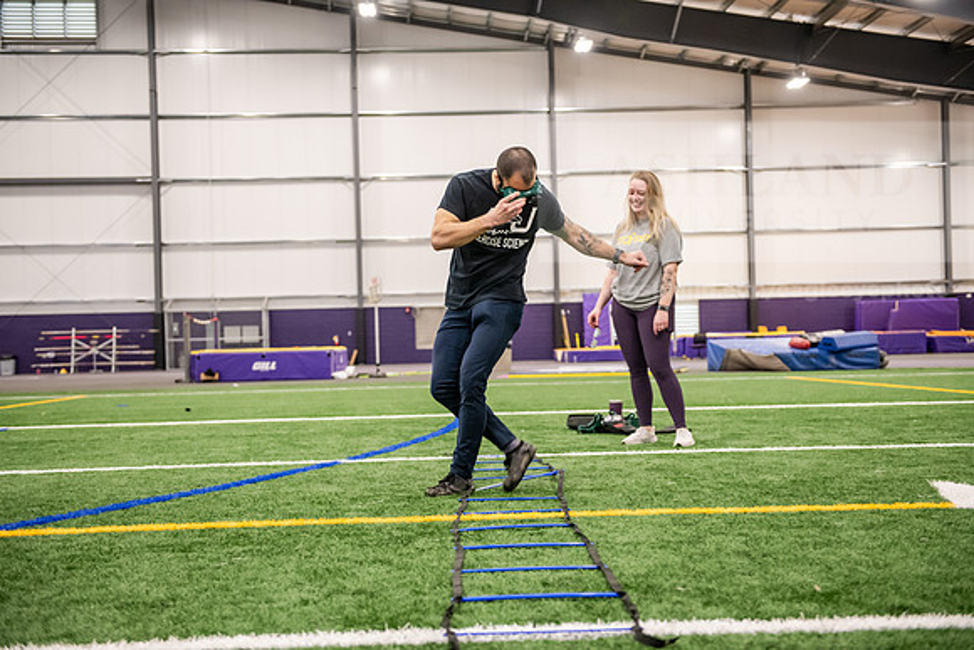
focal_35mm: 50
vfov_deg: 27.0
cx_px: 487
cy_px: 325
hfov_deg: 39.6
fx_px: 1353
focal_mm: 50
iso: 2000
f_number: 3.2
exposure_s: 1/125
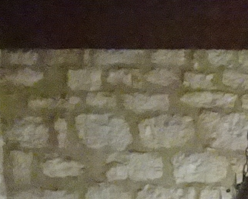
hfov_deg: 10.5
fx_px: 1306
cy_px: 425
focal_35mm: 178
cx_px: 371
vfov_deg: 8.2
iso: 3200
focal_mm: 4.1
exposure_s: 1/200
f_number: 3.5
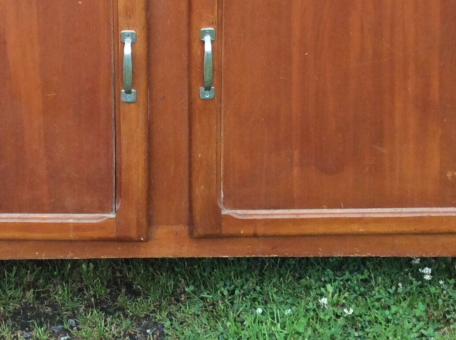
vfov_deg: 17.8
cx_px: 163
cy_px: -14
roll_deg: -1.2
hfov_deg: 24.4
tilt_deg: -19.6
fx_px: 1052
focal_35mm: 80
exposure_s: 1/100
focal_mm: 3.3
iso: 64
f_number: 2.4
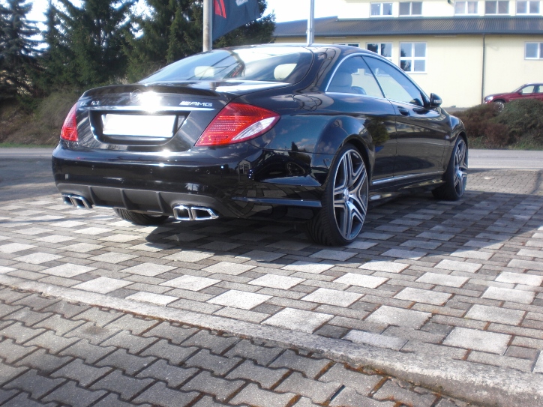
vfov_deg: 34.3
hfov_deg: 44.8
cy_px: 184
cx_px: 264
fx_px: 659
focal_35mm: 42
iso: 64
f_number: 3.1
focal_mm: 6.3
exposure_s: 1/250
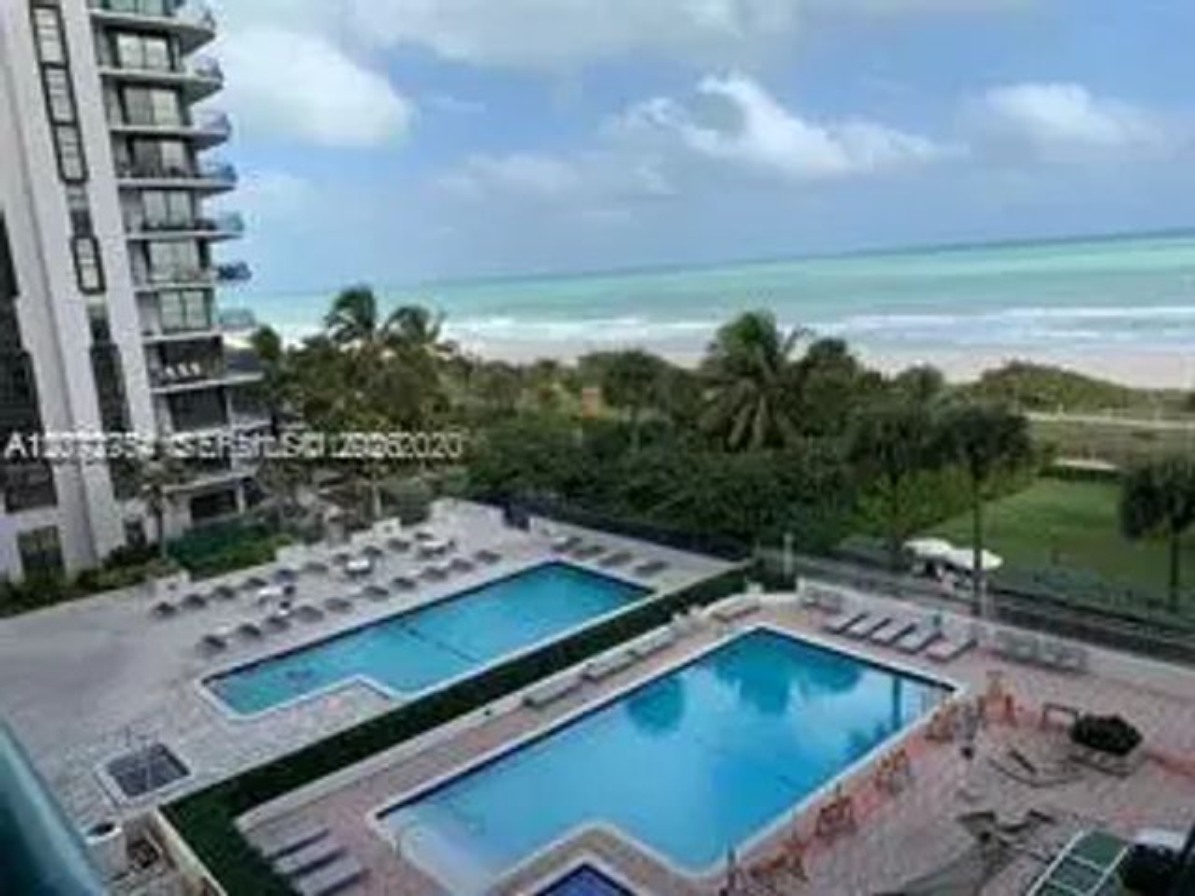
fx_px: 898
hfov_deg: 67.3
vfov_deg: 53.1
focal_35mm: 26
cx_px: 598
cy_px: 448
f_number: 1.8
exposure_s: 1/2160
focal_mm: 4.25
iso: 25
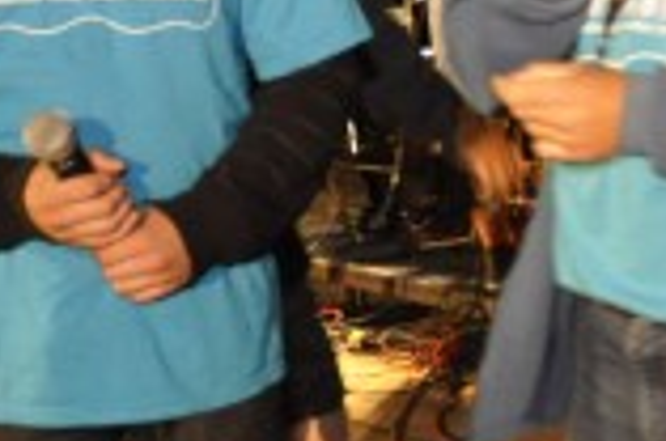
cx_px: 789
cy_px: 174
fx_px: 1588
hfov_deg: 22.0
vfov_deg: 15.8
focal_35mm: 86
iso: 2000
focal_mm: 10
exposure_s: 1/20
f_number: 4.5
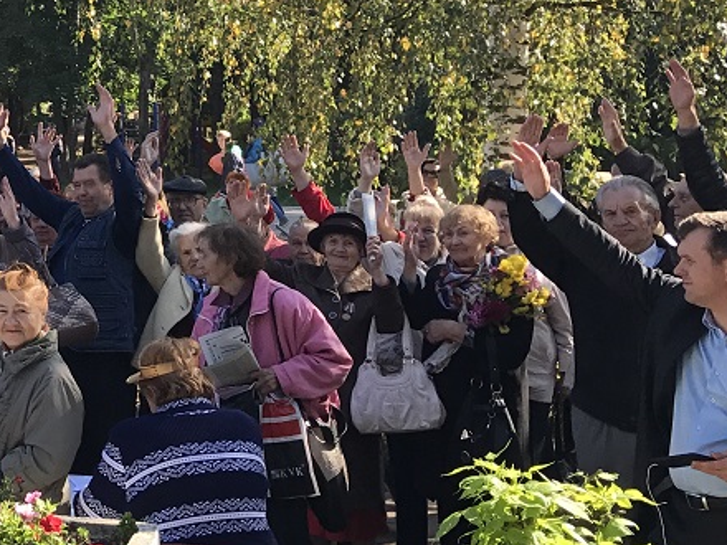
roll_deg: +0.8
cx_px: -139
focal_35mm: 77
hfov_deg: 23.3
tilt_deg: +3.5
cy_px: 17
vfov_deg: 18.7
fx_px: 1617
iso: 20
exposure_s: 1/610
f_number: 1.8
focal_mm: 3.99
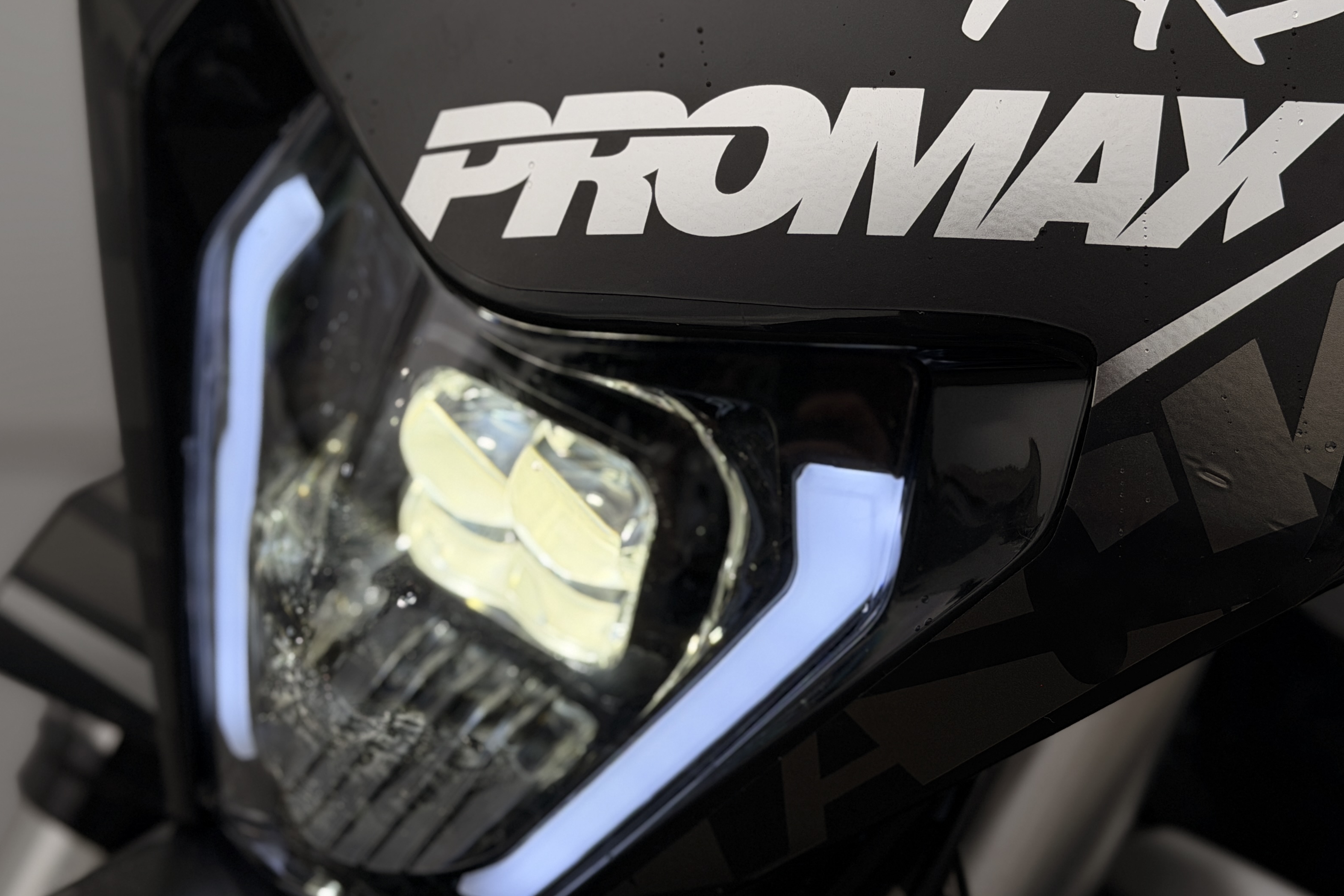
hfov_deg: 31.4
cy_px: 493
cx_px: 647
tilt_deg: +0.4
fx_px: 2389
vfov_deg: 21.2
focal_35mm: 64
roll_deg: -0.6
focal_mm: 6.76
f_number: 1.78
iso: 100
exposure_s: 1/3226
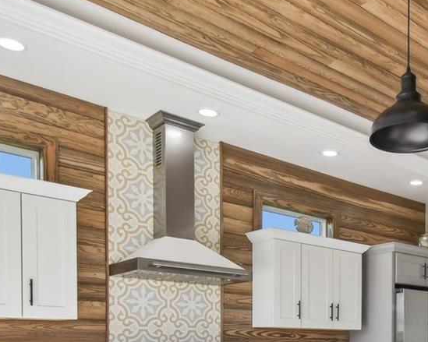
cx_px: 367
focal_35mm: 41
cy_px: 341
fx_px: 519
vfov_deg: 33.4
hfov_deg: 41.9
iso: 100
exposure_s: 1/640
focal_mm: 10
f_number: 7.1
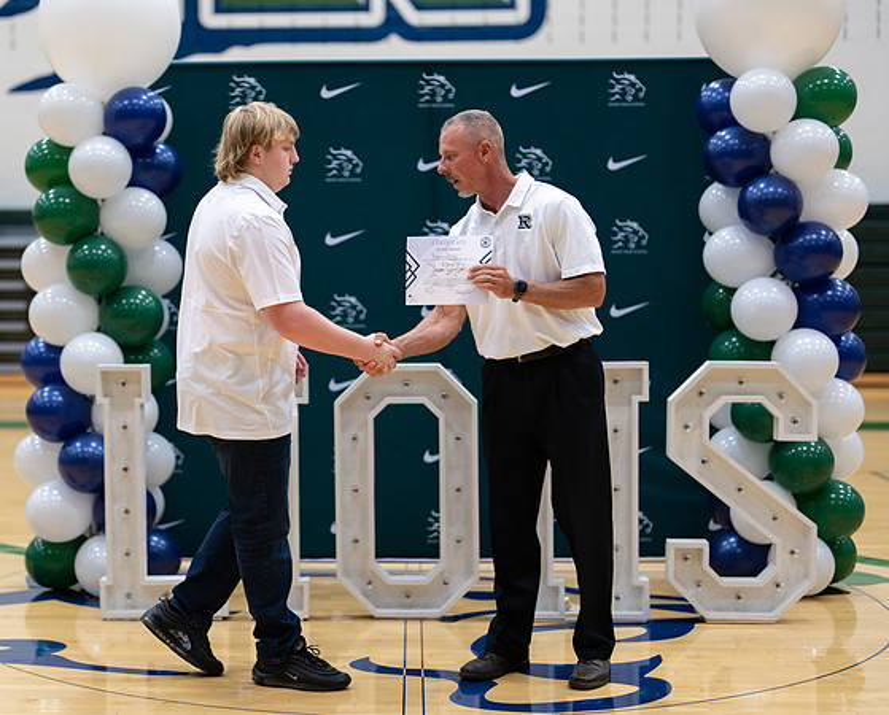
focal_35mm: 64
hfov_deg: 29.3
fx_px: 1688
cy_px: 350
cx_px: 303
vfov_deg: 23.9
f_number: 1.2
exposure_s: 1/320
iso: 400
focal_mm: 50
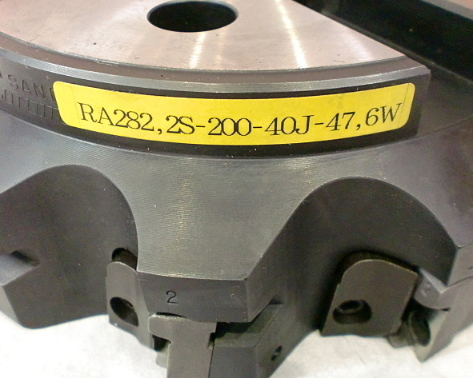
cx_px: 230
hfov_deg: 49.1
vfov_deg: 40.1
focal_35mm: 37
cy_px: 188
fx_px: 518
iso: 800
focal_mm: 6.3
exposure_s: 1/60
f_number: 3.1
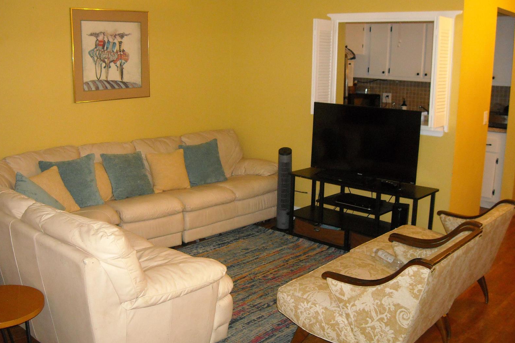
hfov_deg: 51.9
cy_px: 154
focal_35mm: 37
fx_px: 529
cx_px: 254
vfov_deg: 35.9
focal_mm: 5.7
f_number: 2.8
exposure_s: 1/60
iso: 400
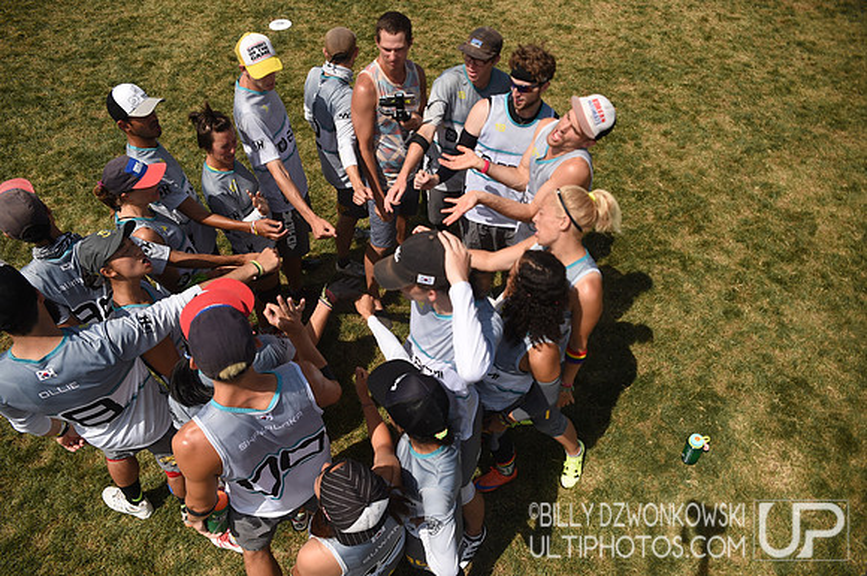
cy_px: 288
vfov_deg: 53.0
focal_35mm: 24
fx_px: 577
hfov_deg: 73.8
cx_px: 434
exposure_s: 1/2000
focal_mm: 24
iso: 100
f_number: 3.5
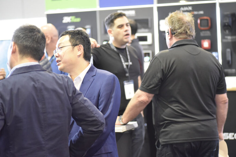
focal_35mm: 101
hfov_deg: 20.2
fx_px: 662
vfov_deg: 13.6
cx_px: 119
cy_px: 79
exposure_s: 1/125
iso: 6400
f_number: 2.8
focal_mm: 100
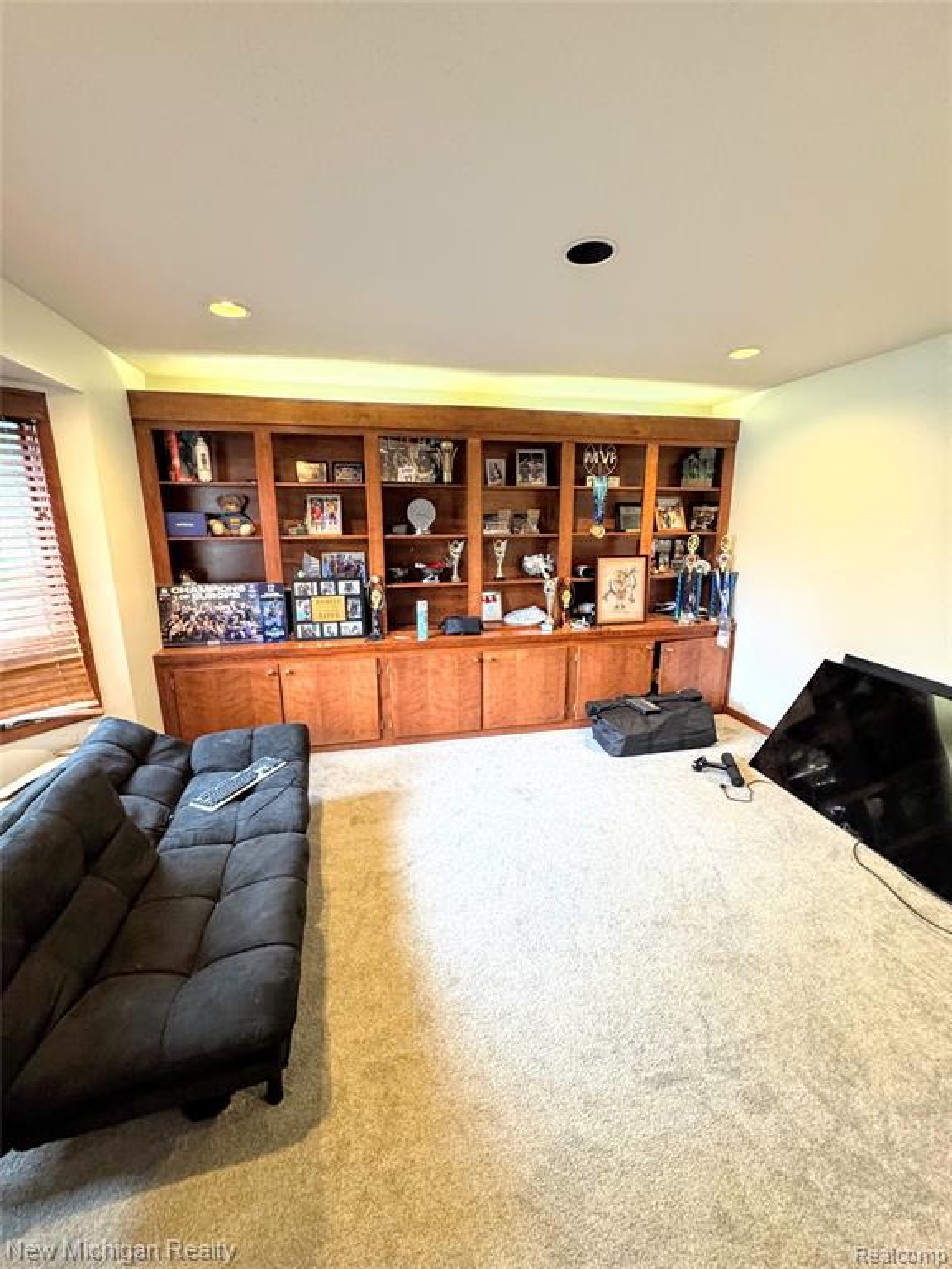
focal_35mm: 14
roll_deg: +0.3
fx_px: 513
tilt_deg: -12.8
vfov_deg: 102.1
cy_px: 634
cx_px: 476
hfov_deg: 85.7
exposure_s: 1/60
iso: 400
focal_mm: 2.22
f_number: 2.2
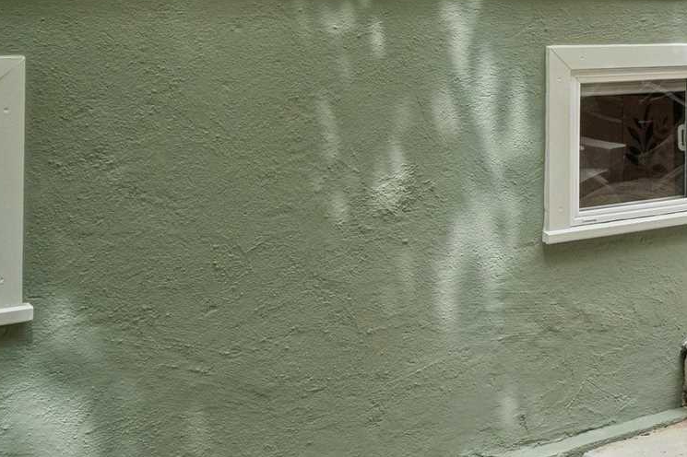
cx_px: 1184
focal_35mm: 66
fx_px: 1259
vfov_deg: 19.9
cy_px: -13
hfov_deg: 21.7
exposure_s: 1/160
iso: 320
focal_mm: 16
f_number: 8
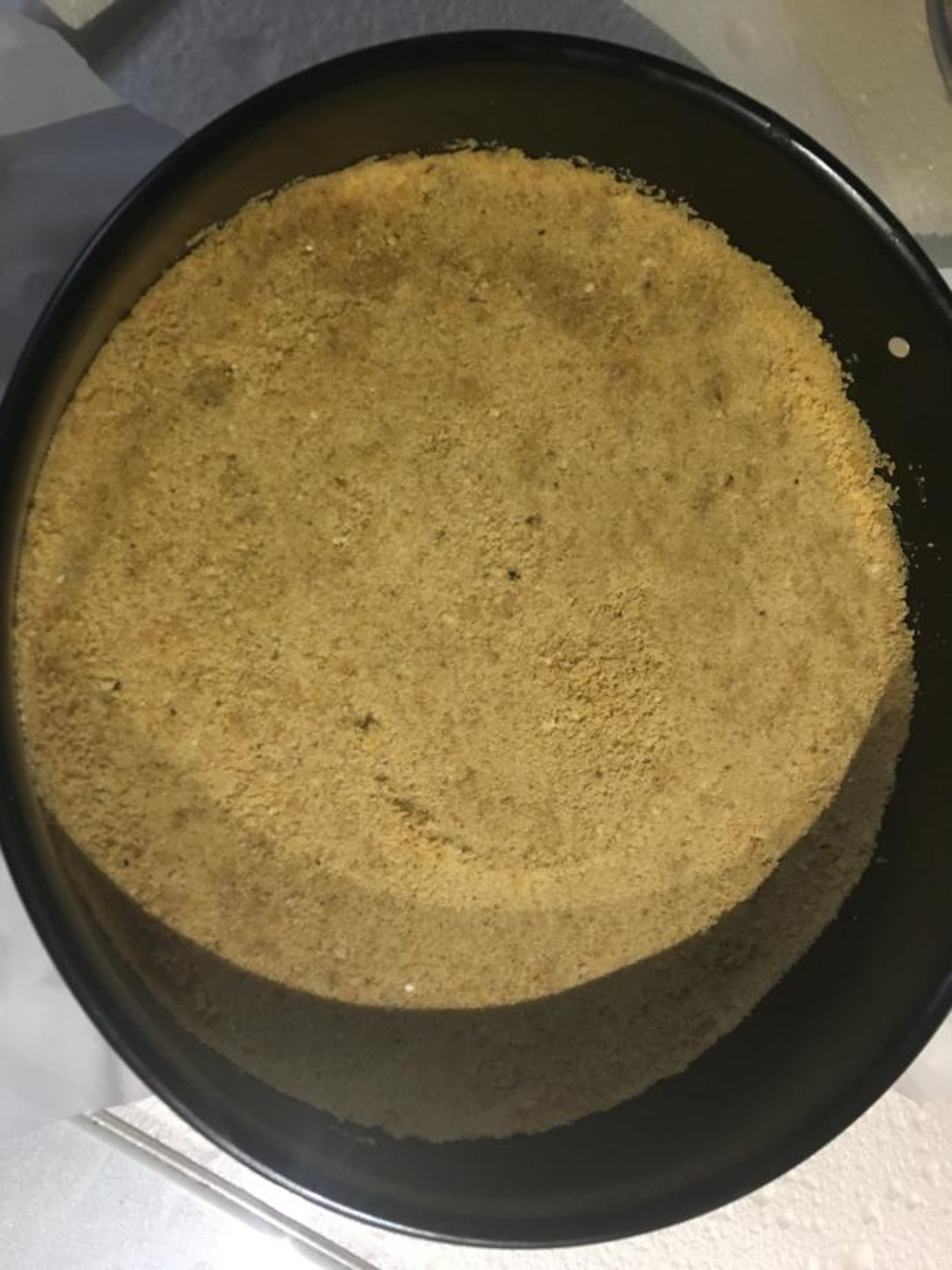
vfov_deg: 61.7
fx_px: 1063
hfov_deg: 48.2
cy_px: 635
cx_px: 476
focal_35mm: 29
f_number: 2.2
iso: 200
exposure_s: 1/33
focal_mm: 4.15
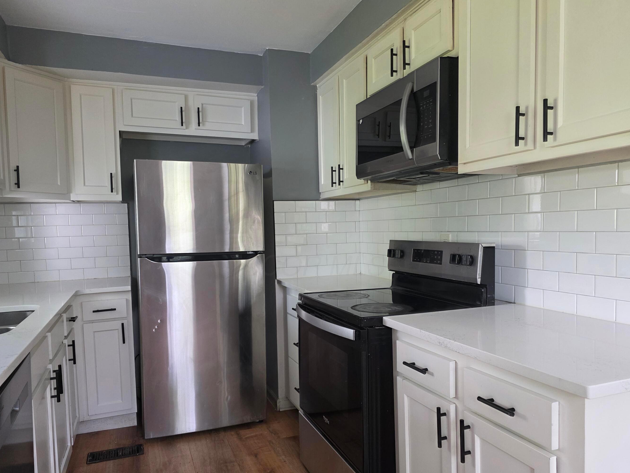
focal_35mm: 26
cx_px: 313
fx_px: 473
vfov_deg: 52.9
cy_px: 265
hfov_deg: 67.3
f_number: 1.7
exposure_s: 1/120
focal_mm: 6.3
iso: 320
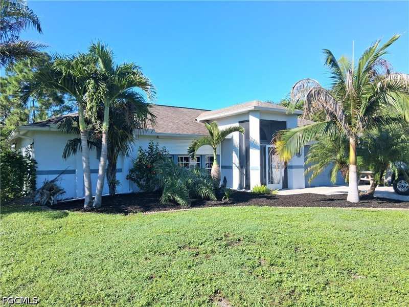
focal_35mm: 26
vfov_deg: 53.1
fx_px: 307
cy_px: 154
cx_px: 204
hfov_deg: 67.3
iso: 25
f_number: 1.8
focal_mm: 3.98
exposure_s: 1/372
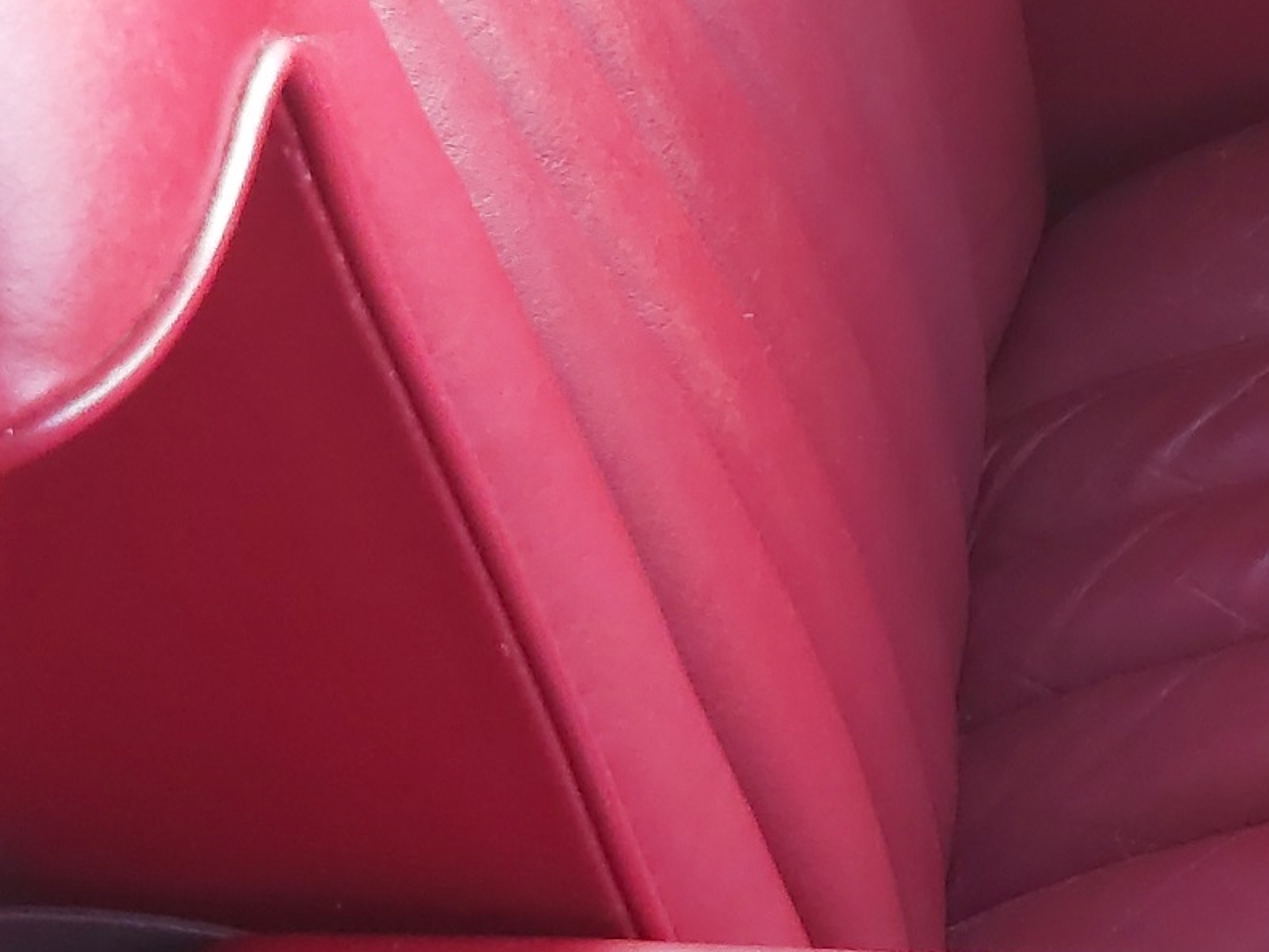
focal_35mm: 107
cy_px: 182
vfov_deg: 13.8
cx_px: 1213
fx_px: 3923
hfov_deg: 18.0
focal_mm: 3.92
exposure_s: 1/60
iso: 250
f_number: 1.7
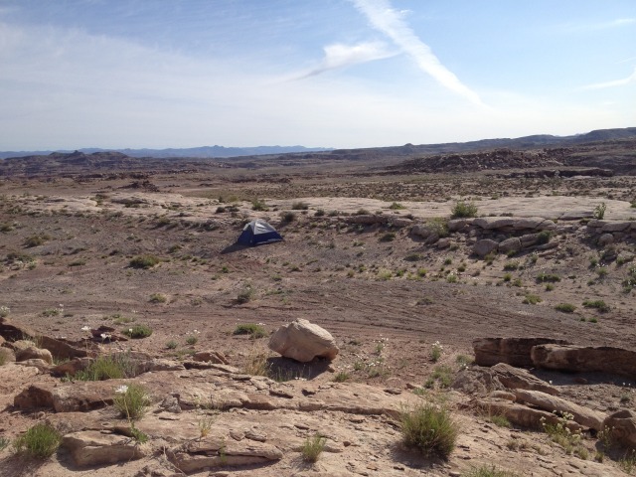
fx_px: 643
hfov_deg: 52.6
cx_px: 318
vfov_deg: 40.7
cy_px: 238
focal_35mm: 35
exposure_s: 1/2513
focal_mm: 4.28
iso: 50
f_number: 2.4
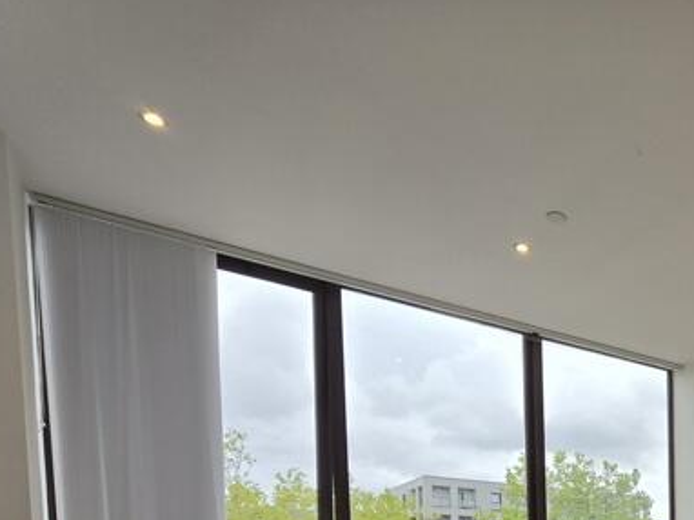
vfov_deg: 36.2
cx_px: 749
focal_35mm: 31
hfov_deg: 45.2
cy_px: 610
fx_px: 621
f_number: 1.9
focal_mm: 2.2
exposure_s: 1/184
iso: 40
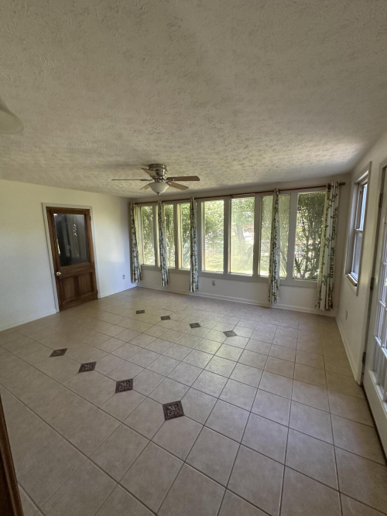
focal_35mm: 14
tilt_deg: -5.4
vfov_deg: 102.1
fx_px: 209
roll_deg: +0.1
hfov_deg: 85.7
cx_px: 194
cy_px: 258
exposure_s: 1/99
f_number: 2.2
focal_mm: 2.22
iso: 200
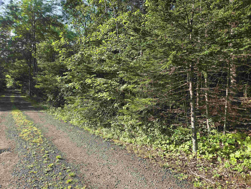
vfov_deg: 58.9
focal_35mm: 23
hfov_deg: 73.9
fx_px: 167
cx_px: 126
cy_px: 94
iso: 80
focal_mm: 5.4
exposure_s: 1/919
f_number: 1.8
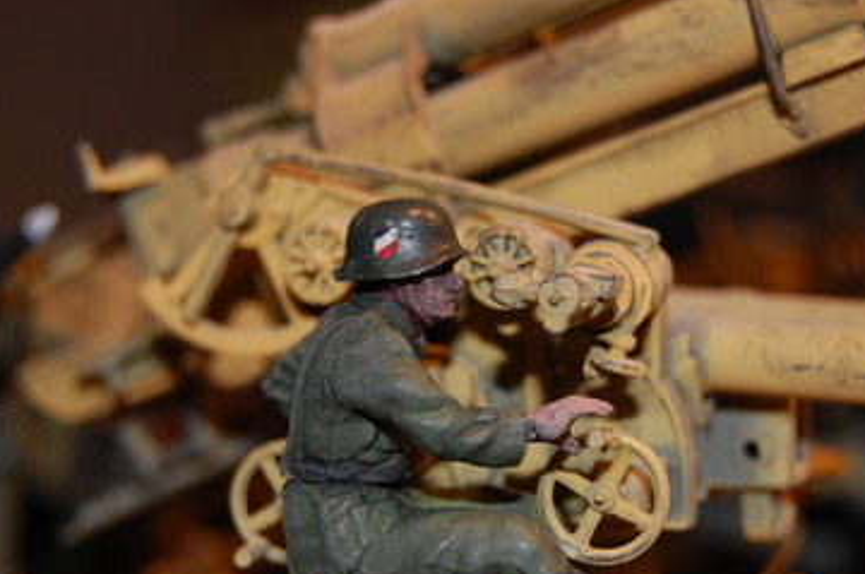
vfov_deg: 13.6
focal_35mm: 100
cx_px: 425
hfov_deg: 20.4
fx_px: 2400
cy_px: 394
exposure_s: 1/60
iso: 400
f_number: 5.6
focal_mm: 48
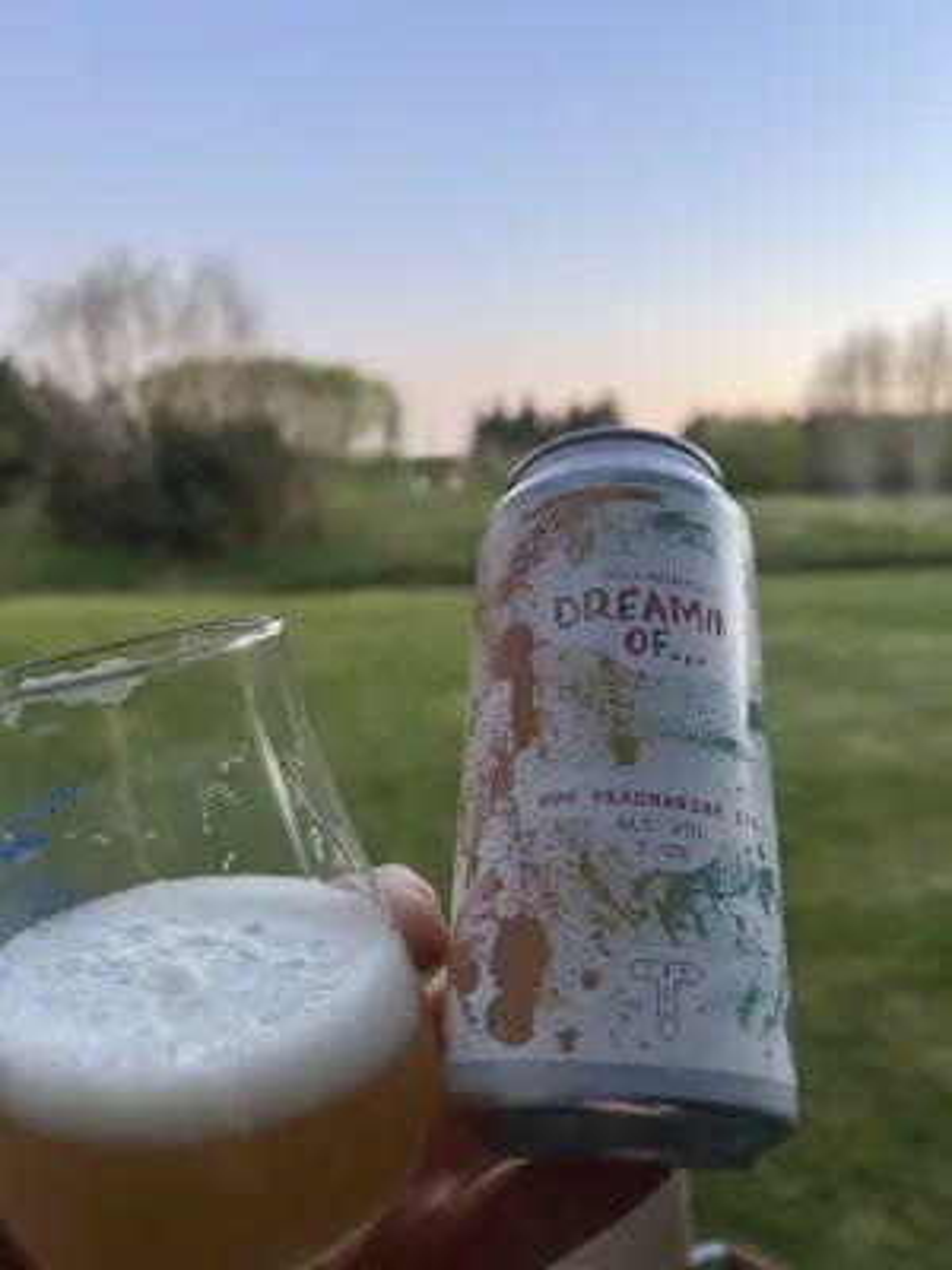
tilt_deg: -10.3
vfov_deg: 67.3
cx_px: 476
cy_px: 635
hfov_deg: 53.1
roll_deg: +1.4
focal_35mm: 26
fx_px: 953
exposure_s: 1/107
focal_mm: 5.7
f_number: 1.5
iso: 125
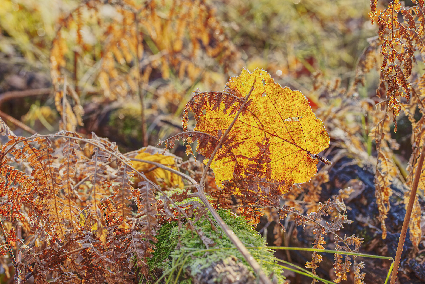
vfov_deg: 13.1
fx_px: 1240
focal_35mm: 105
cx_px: 212
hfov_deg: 19.4
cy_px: 142
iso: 100
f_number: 9
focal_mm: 105
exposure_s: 1/15
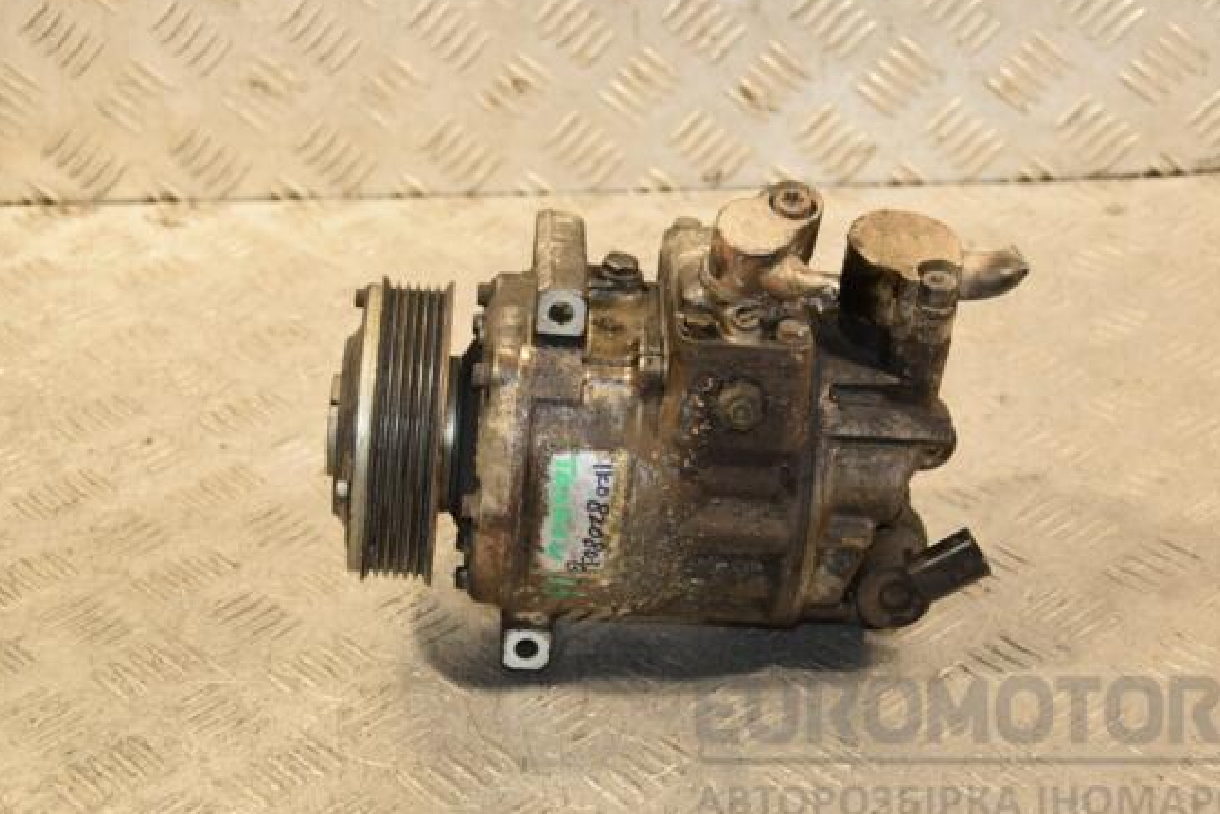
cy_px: 414
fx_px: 2779
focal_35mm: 82
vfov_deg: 16.7
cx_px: 653
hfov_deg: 24.8
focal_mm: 50
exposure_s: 1/125
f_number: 5
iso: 800
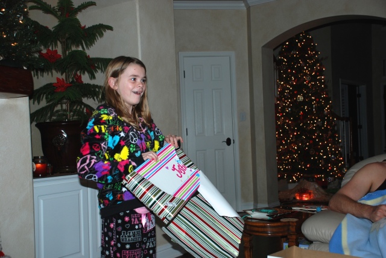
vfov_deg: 29.0
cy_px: 129
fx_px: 499
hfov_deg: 42.3
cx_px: 193
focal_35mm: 46
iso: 200
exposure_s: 1/60
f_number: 4.2
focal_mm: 31
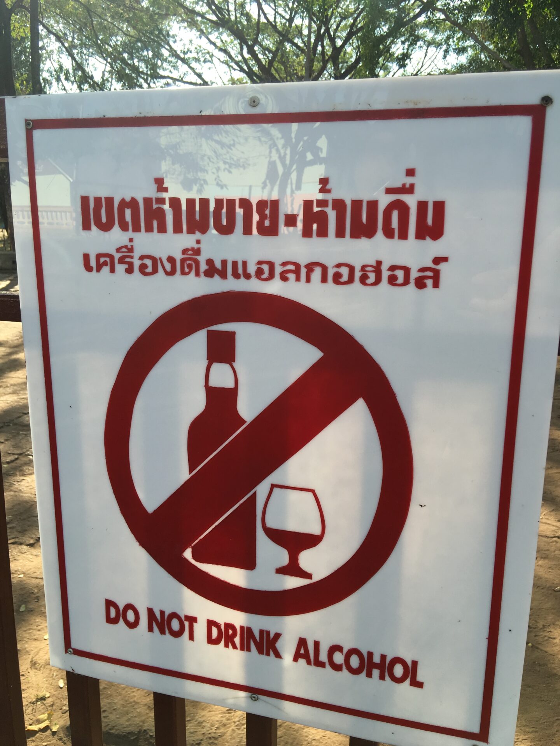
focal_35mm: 29
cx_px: 280
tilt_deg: -13.2
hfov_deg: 48.2
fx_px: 626
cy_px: 373
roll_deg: -0.3
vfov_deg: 61.7
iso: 25
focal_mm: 4.15
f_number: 2.2
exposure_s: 1/334
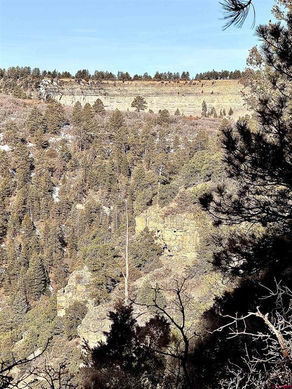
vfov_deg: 16.4
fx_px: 1350
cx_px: 146
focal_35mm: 120
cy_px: 194
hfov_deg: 12.3
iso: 50
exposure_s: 1/1650
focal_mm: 15.66
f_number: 2.8
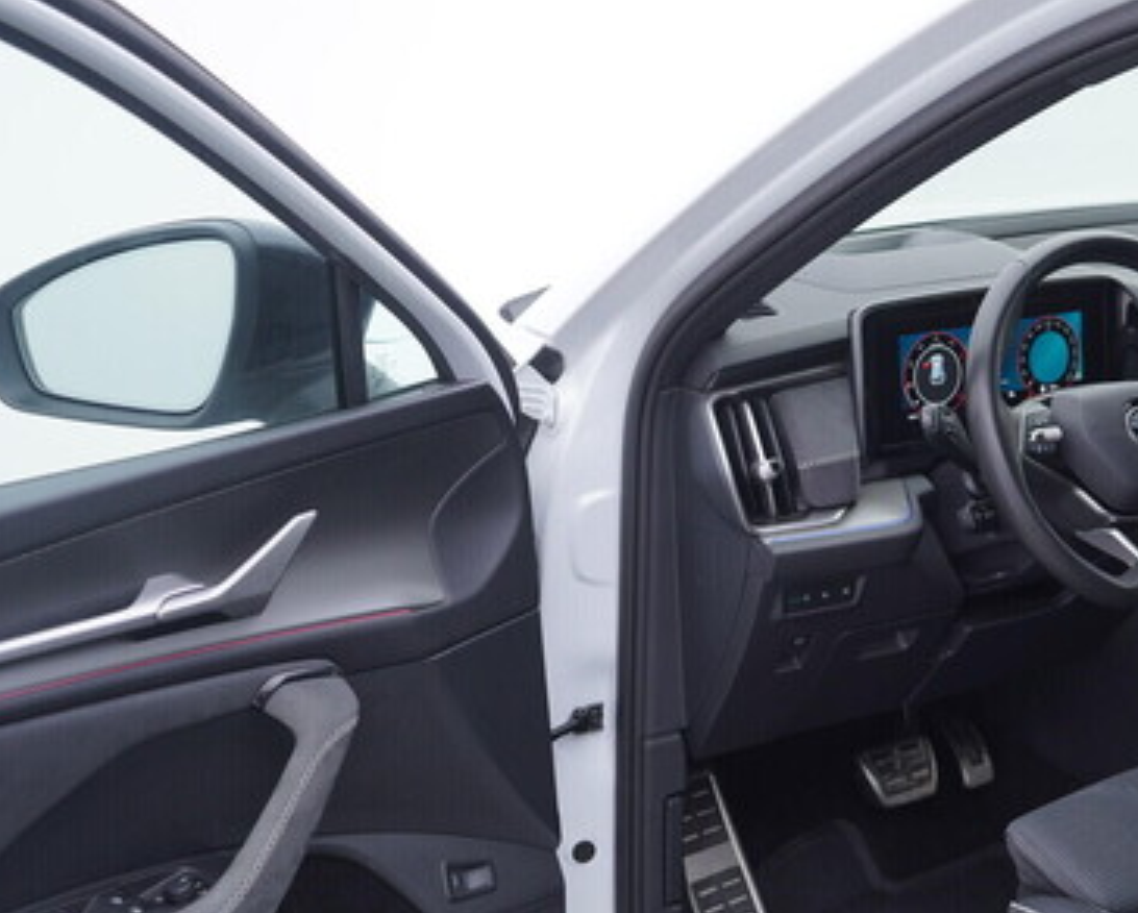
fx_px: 1720
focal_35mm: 51
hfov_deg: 35.9
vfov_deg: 29.7
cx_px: 832
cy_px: 542
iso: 125
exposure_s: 1/50
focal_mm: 24
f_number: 3.2
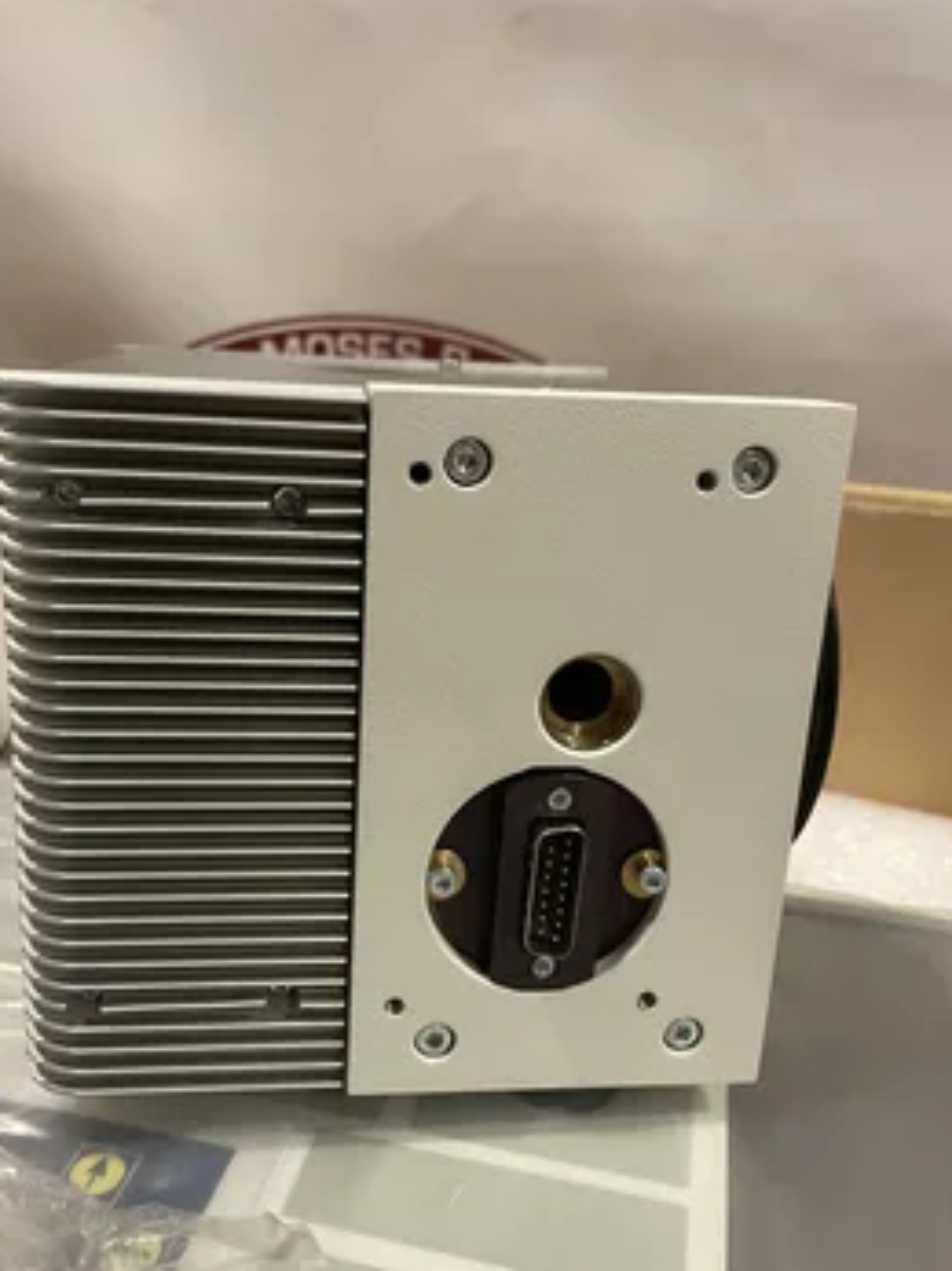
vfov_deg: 60.0
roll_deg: -1.5
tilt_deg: -23.6
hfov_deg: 46.6
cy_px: 667
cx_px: 410
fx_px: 1101
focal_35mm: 30
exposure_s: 1/60
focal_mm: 4.2
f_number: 1.6
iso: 320
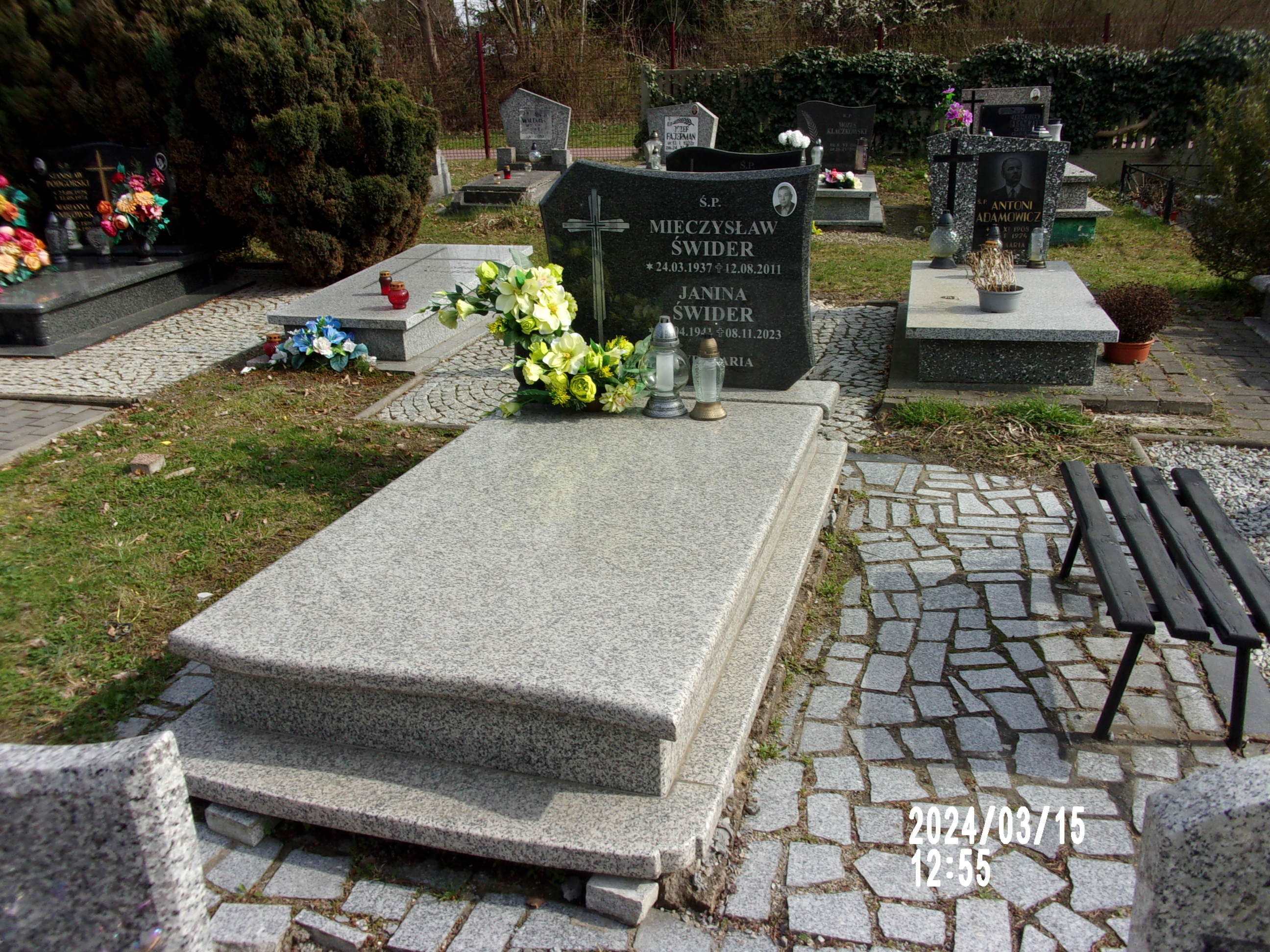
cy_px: 476
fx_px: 1027
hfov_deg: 63.4
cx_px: 635
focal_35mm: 28
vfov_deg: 49.7
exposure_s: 1/70
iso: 80
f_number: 10.8
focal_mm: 5.1
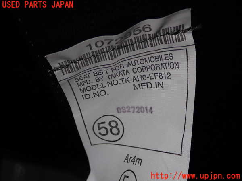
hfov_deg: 27.4
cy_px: 90
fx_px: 496
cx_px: 121
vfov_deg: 20.7
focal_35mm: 71
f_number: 11
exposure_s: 1/60
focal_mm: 12.73
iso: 200
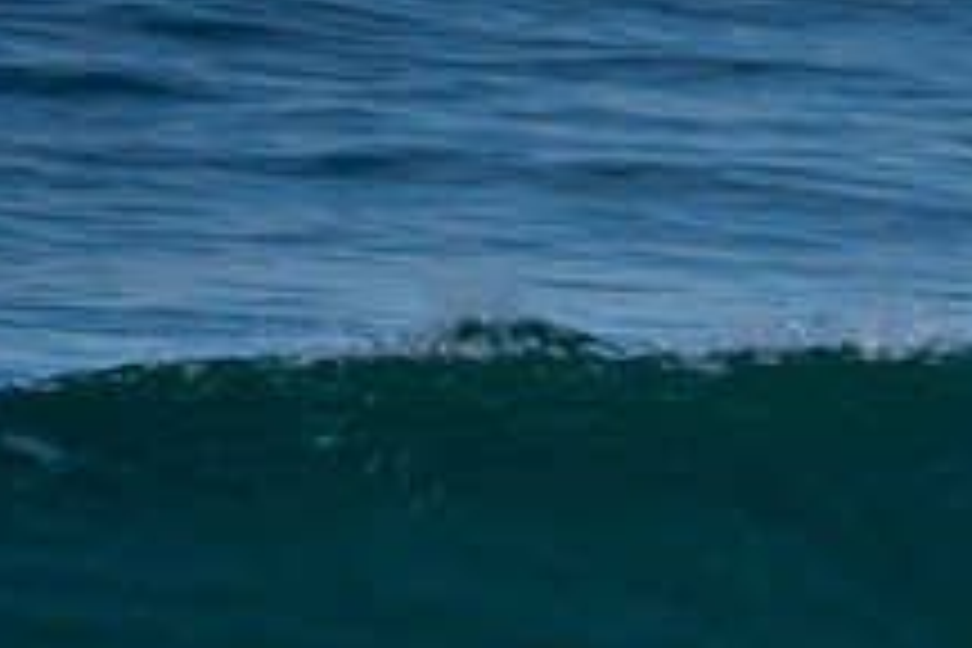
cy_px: 839
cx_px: 994
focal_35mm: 2010
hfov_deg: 1.0
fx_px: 54266
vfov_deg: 0.7
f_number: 29
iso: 100
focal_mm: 500
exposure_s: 1/30
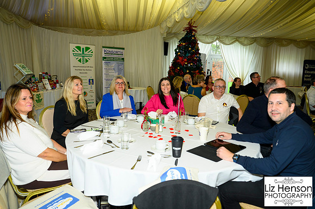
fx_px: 229
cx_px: 158
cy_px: 104
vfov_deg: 49.1
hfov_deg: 69.0
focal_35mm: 26
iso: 1250
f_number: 4.5
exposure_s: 1/160
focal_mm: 26
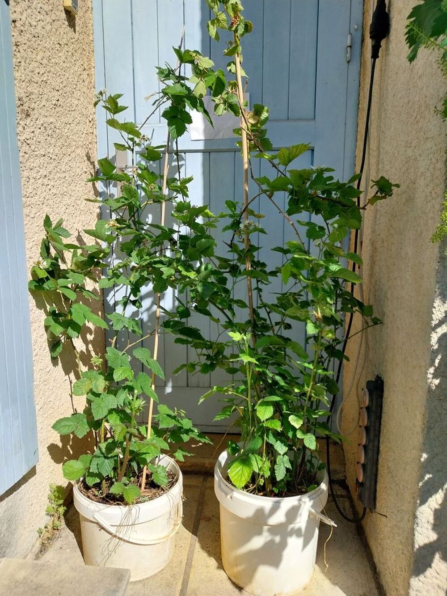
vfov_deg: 67.3
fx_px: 448
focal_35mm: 26
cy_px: 298
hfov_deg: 53.1
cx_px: 224
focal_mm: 4
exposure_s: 1/831
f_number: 1.8
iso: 25
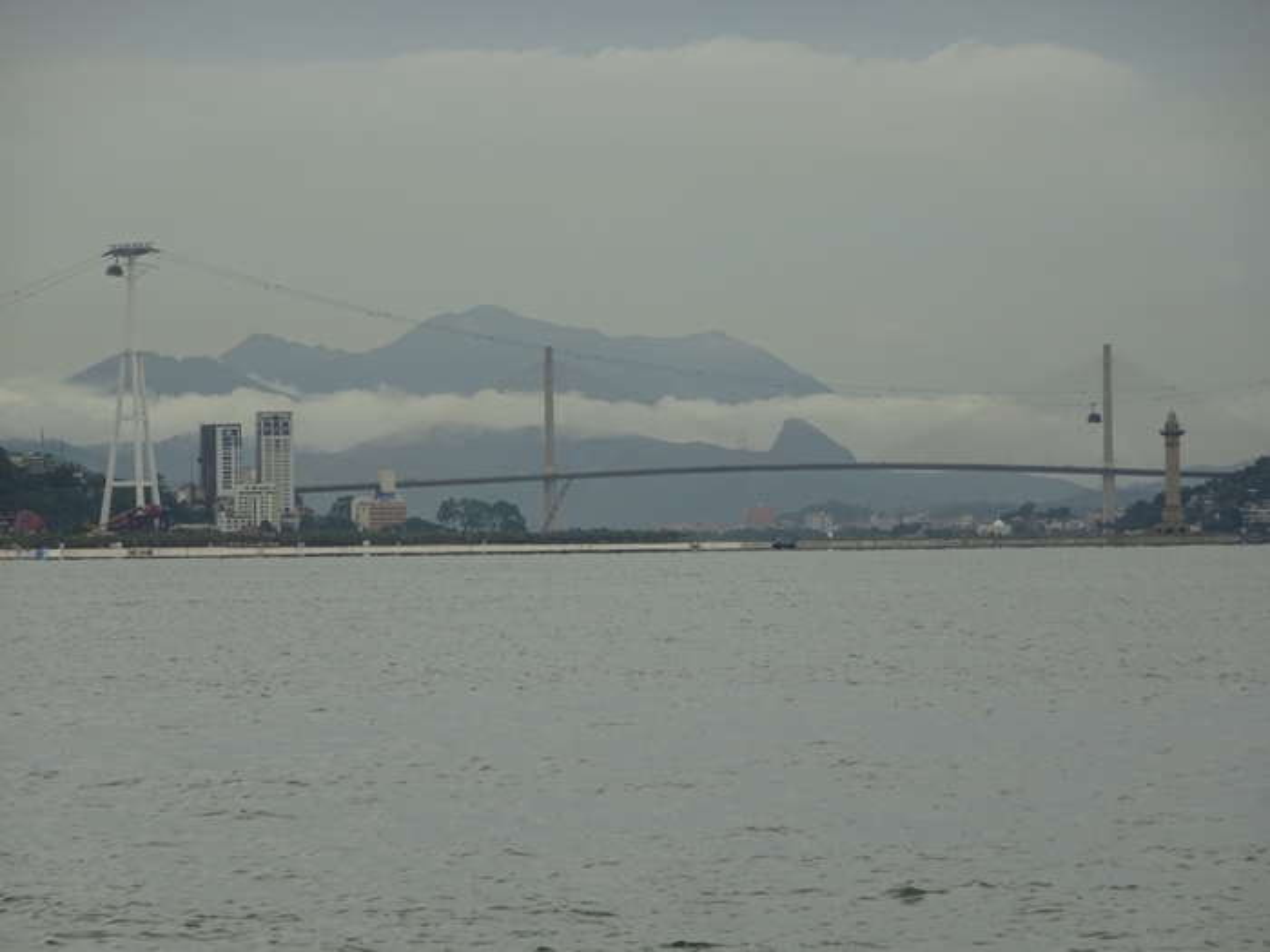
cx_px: 635
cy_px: 476
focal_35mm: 254
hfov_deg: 7.8
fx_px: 9319
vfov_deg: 5.9
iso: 80
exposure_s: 1/400
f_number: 6.3
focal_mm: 43.45
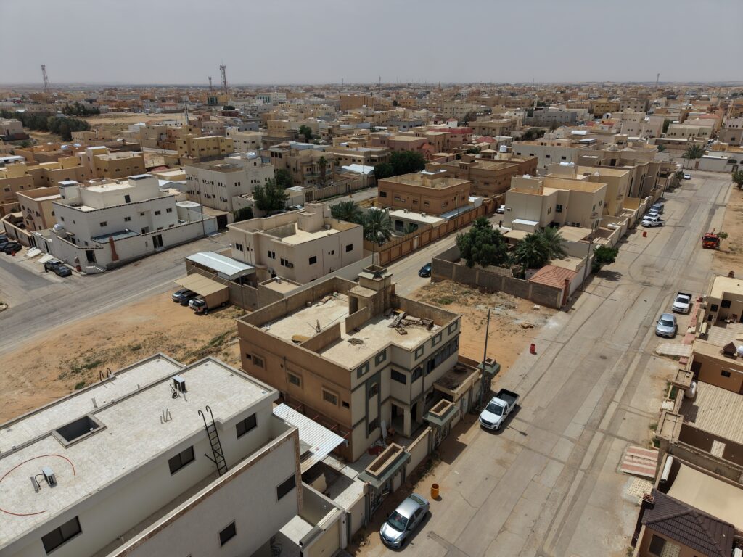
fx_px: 515
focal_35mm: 24
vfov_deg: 56.8
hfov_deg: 71.6
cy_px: 278
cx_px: 372
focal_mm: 8.67
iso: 120
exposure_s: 1/8000
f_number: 1.8
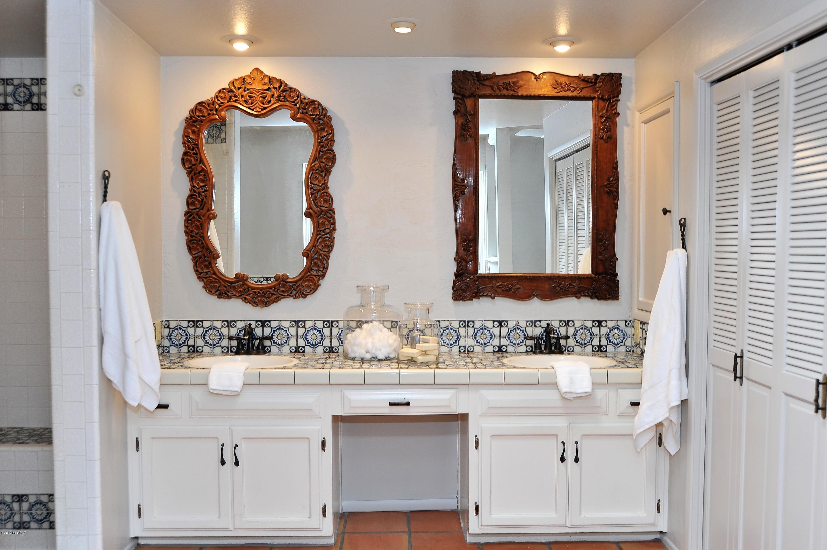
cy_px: 275
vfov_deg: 37.8
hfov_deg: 54.5
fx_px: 803
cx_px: 414
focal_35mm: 35
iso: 640
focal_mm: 35
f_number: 5.6
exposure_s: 1/25
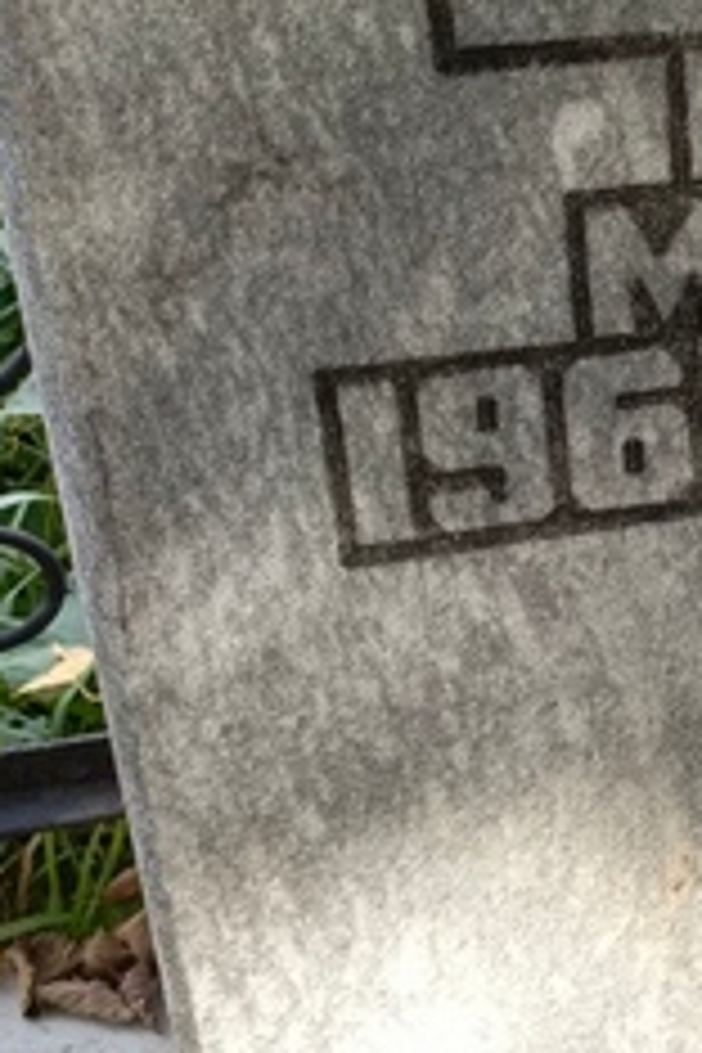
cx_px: 1472
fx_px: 2603
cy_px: 396
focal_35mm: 89
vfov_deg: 22.8
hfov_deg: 13.0
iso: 112
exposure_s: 1/122
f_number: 1.69
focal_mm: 4.76
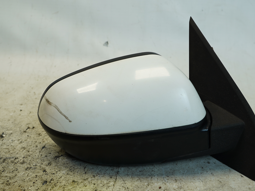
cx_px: 165
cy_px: 92
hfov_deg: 50.6
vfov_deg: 39.7
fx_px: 265
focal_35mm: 36
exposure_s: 1/60
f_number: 4
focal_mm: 19
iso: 125
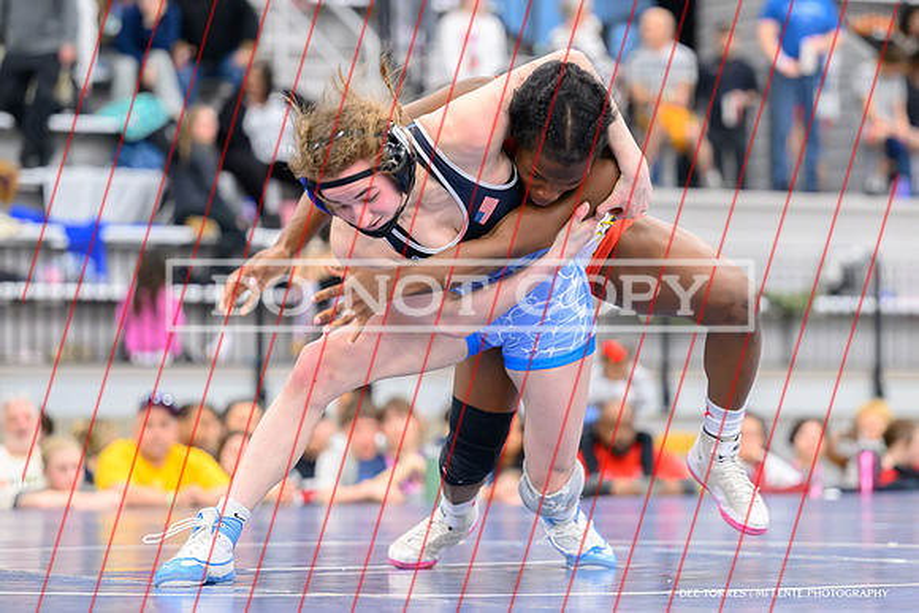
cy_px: 283
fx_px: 3792
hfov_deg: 13.8
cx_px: 487
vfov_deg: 9.2
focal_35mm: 149
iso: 3600
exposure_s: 1/800
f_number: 2.8
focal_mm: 115
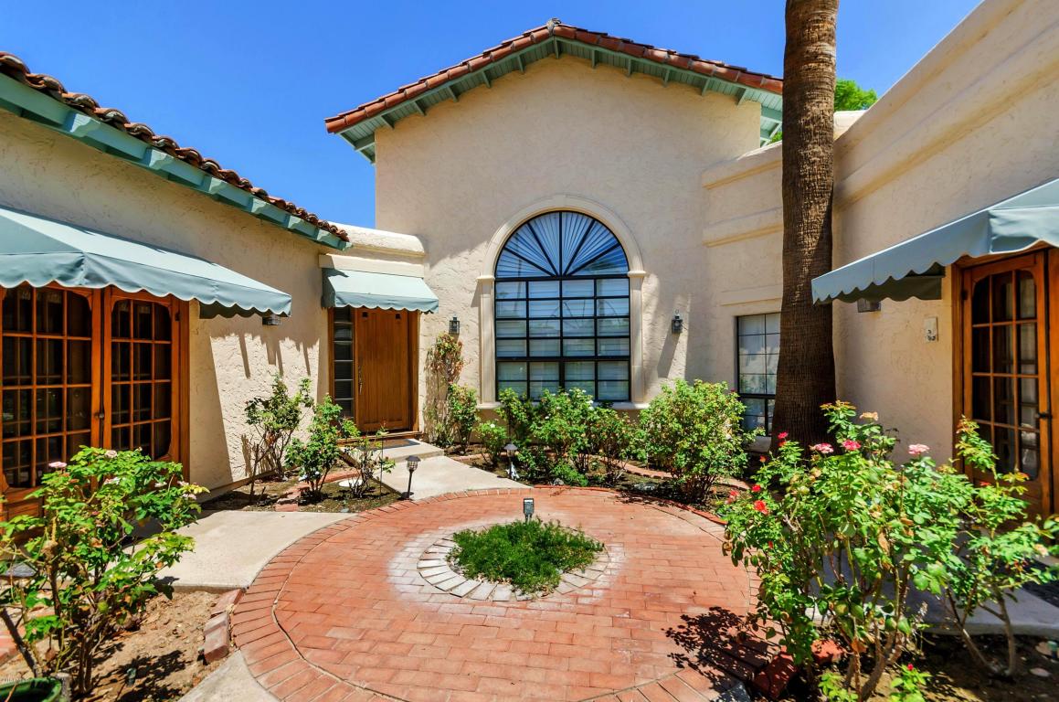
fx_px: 440
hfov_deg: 100.5
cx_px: 530
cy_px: 351
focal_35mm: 15
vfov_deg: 77.1
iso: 250
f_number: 10
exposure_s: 1/320
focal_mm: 10
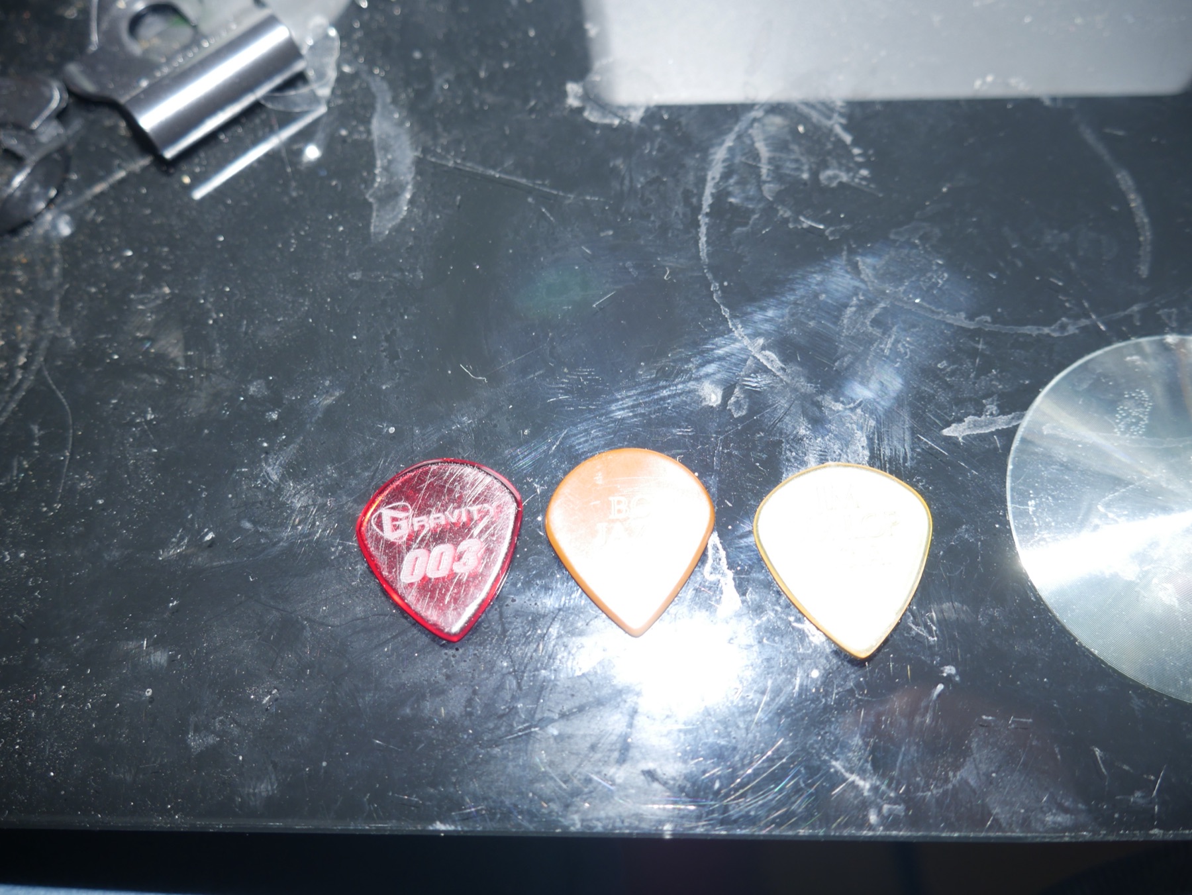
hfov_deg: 63.4
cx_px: 596
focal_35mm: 28
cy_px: 448
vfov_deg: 49.8
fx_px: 964
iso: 200
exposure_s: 1/60
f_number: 3.5
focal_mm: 14
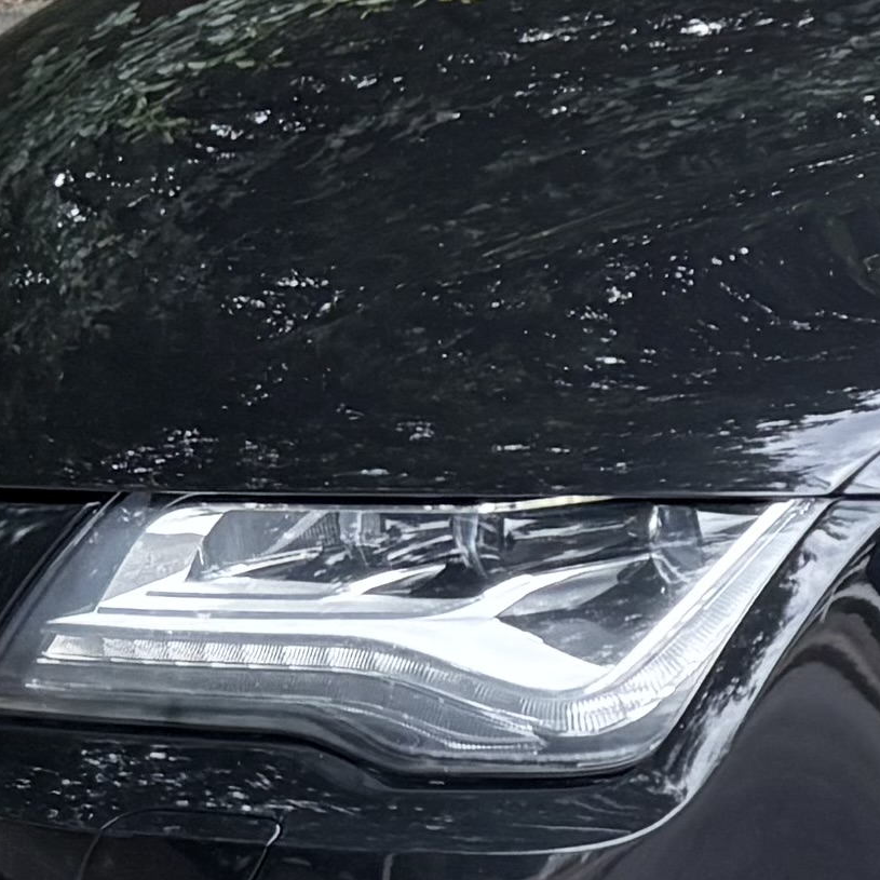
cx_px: 2837
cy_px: 611
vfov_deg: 10.8
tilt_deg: -17.5
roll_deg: -2.9
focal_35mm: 161
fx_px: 4631
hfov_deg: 8.6
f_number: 1.6
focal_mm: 5.96
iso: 64
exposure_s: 1/230
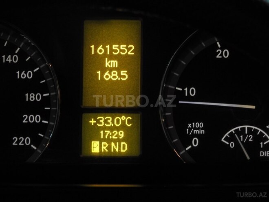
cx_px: 134
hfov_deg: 7.9
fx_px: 1943
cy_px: 101
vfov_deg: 5.9
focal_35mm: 250
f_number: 5.5
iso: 400
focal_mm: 44.8
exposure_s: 1/2
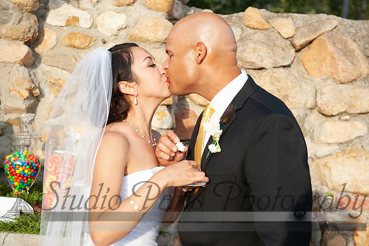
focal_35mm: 60
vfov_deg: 22.6
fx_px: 615
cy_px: 123
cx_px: 184
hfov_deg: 33.4
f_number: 4.5
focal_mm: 60
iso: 200
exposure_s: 1/400
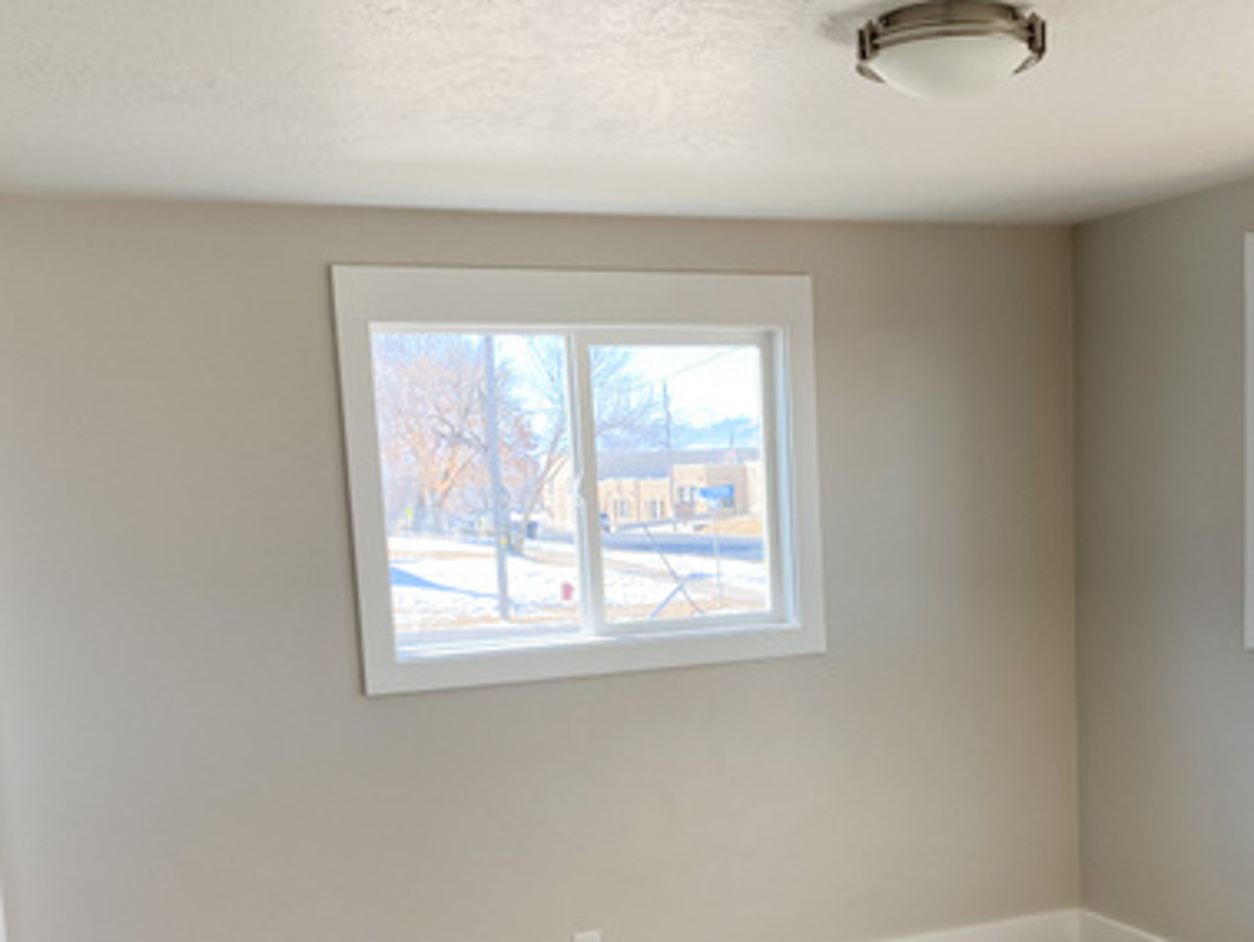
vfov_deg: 32.3
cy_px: 703
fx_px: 1595
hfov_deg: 42.5
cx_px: 809
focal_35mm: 44
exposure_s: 1/220
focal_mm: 4.25
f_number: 1.8
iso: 32
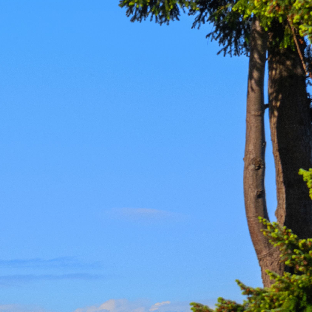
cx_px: -44
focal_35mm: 513
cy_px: 344
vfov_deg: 3.4
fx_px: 5231
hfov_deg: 3.4
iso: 250
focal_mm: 120
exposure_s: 1/500
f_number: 9
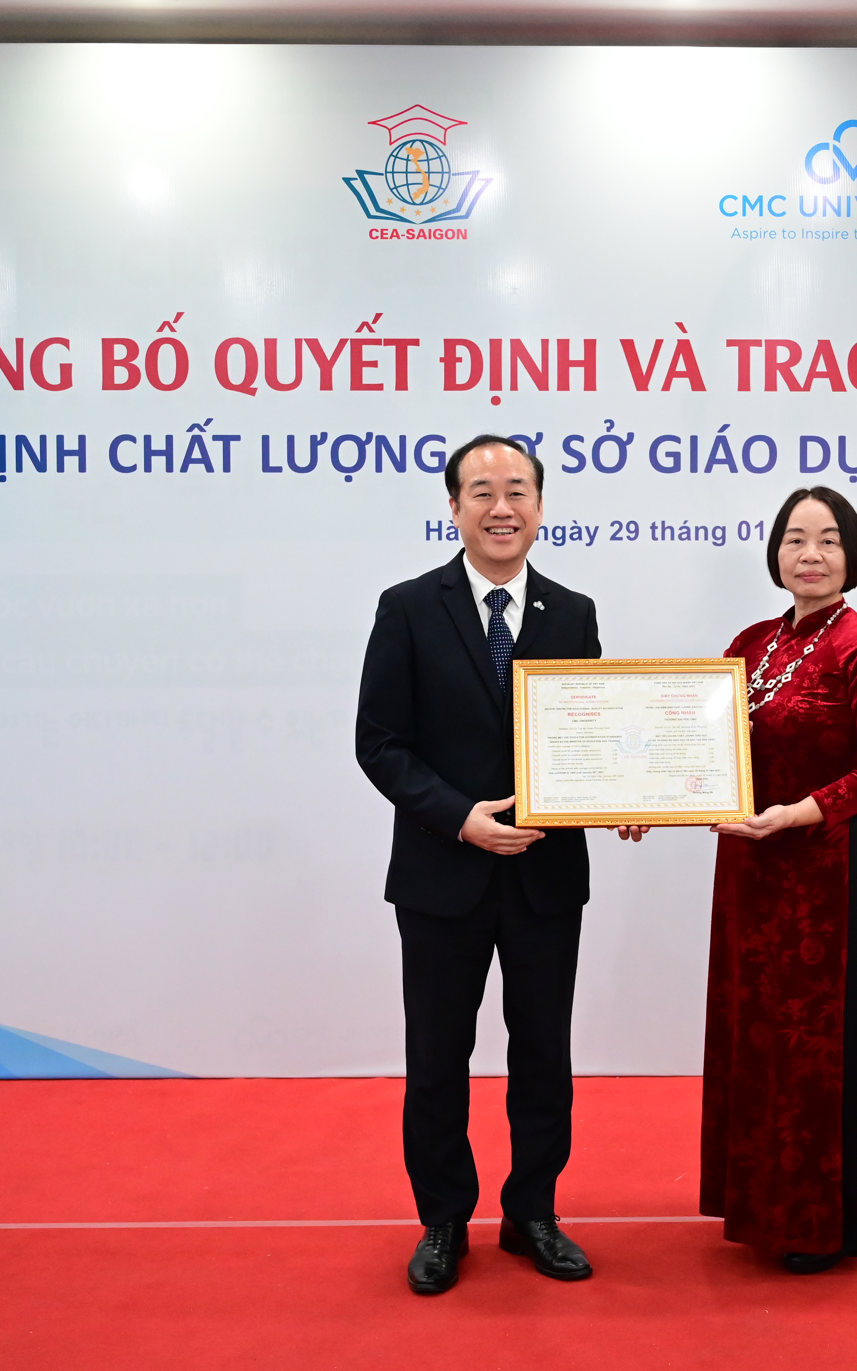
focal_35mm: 51
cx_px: 697
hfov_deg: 24.9
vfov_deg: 39.6
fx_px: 1906
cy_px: 691
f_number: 4.5
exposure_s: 1/250
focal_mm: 33
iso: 5000
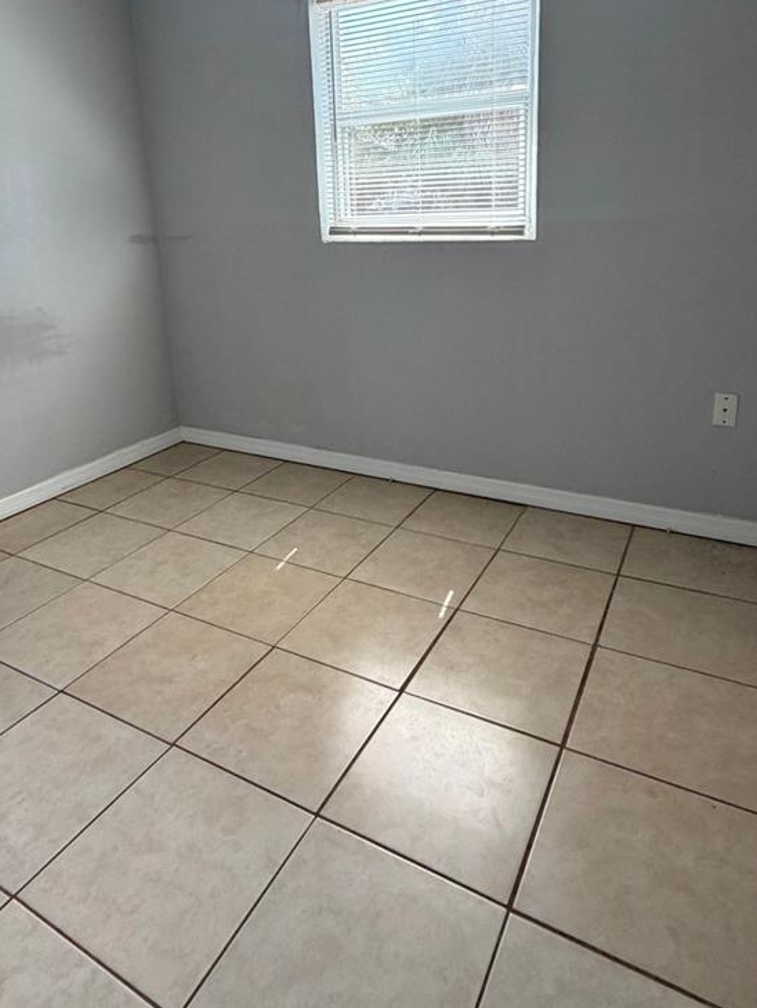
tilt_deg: -14.2
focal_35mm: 23
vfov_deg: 72.6
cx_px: 361
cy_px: 376
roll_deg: +1.1
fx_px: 670
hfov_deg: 58.9
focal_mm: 2.22
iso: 320
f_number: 2.2
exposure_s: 1/121
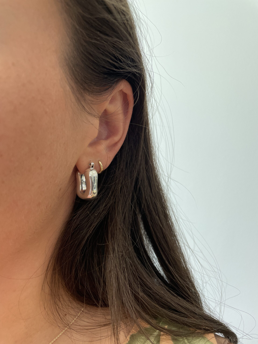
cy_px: 172
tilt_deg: +0.6
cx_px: 129
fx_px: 258
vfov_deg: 67.3
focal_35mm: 26
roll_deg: +0.4
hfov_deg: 53.1
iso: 64
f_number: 1.6
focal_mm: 4.2
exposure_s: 1/120
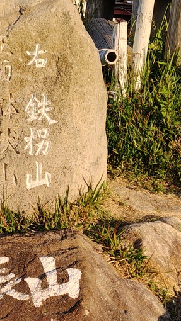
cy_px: 228
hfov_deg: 15.3
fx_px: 665
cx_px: 16
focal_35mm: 78
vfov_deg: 26.9
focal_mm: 5.56
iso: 50
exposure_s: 1/753
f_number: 1.88
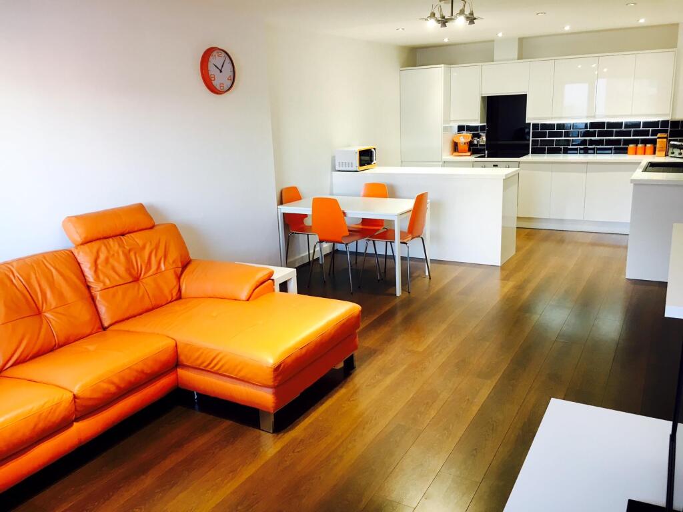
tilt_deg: -14.8
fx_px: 572
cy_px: 256
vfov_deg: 48.2
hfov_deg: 61.7
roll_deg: +1.6
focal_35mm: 29
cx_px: 342
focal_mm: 4.15
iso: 100
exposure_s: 1/33
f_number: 2.2
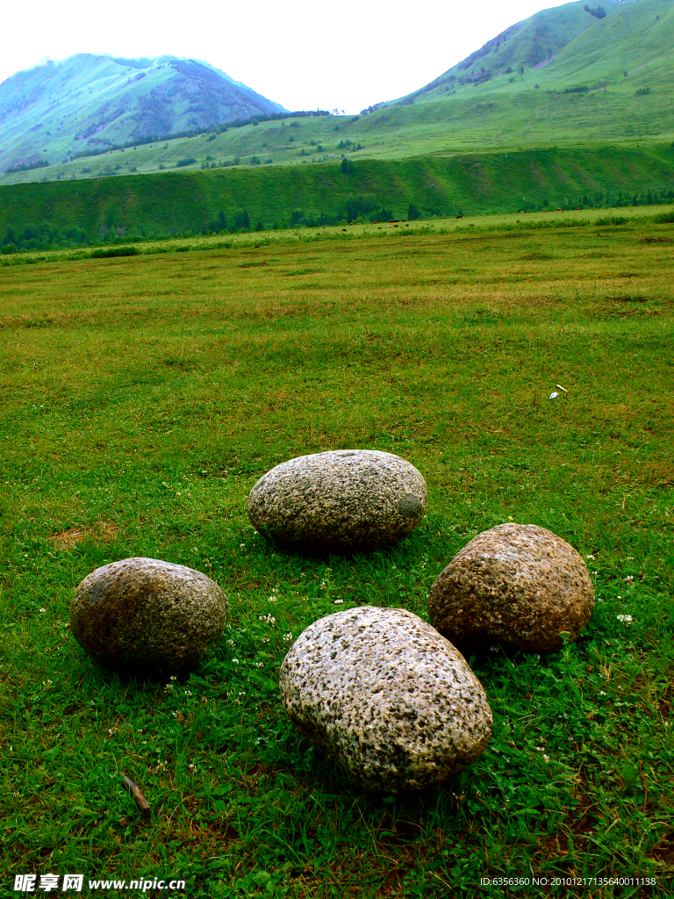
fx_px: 883
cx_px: 337
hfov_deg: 41.8
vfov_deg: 54.0
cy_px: 450
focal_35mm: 34
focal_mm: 6.3
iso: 80
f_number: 3.6
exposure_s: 1/100
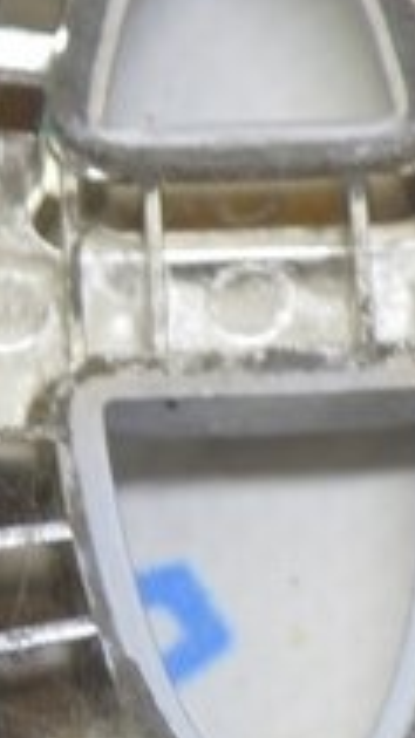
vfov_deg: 5.1
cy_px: 322
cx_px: 158
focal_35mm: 421
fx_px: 8234
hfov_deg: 2.9
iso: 400
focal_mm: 55
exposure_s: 1/20
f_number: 5.6
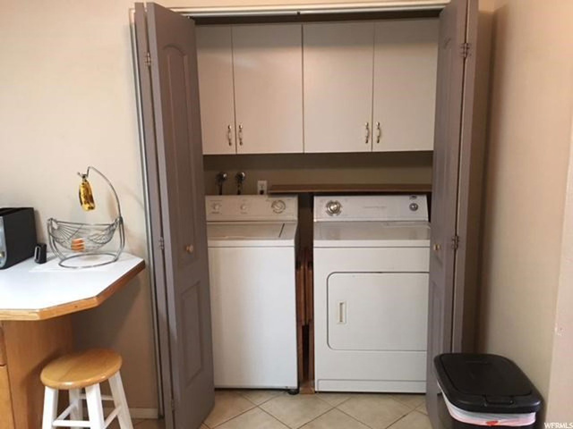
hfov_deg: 61.7
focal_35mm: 29
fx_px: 480
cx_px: 286
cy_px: 214
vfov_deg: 48.2
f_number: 2.2
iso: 100
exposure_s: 1/15
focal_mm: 4.15
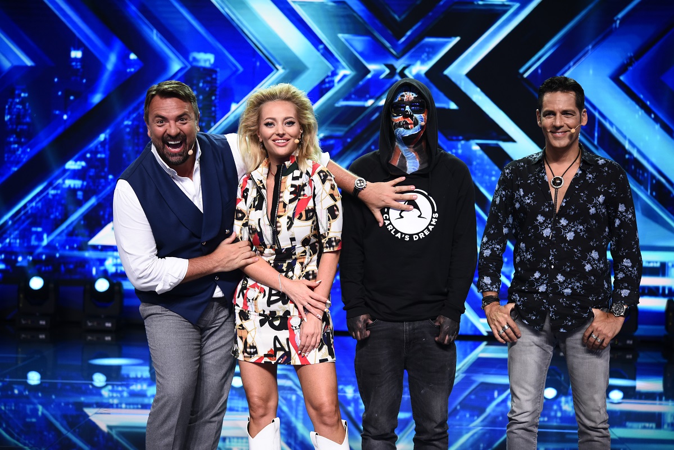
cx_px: 337
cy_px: 225
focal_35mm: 60
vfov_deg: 22.6
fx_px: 1123
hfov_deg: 33.4
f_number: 3.5
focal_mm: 60
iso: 1600
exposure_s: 1/250
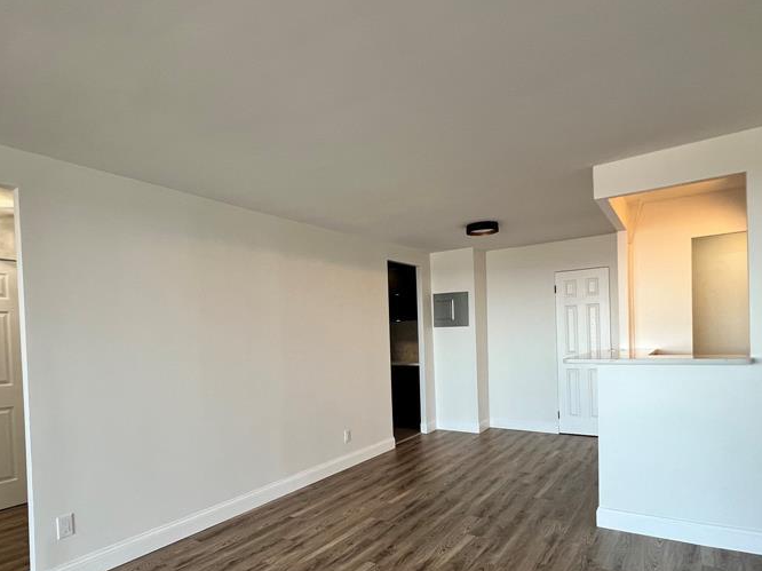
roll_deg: +1.9
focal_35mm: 20
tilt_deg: -0.2
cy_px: 343
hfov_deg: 81.7
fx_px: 440
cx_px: 362
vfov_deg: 65.3
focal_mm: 1.57
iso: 160
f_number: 1.8
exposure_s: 1/120
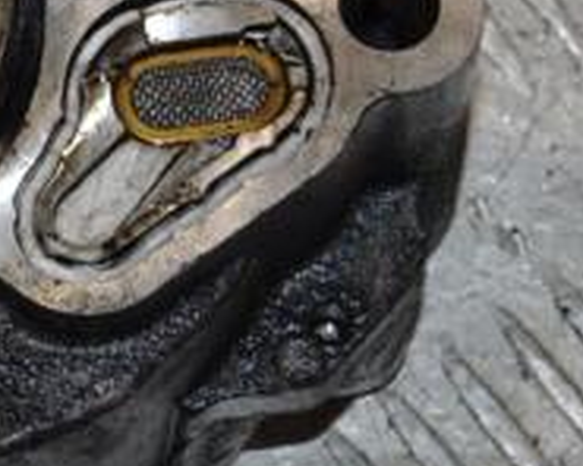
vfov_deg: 5.5
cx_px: -277
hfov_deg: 6.7
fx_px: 4883
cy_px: 82
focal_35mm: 283
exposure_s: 1/200
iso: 800
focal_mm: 62
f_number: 9
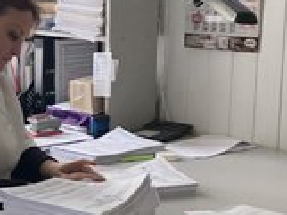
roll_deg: -0.3
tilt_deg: -9.6
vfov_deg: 11.5
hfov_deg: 15.2
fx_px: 1070
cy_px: 131
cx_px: 53
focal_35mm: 129
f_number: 2
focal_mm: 6
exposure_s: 1/60
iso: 250
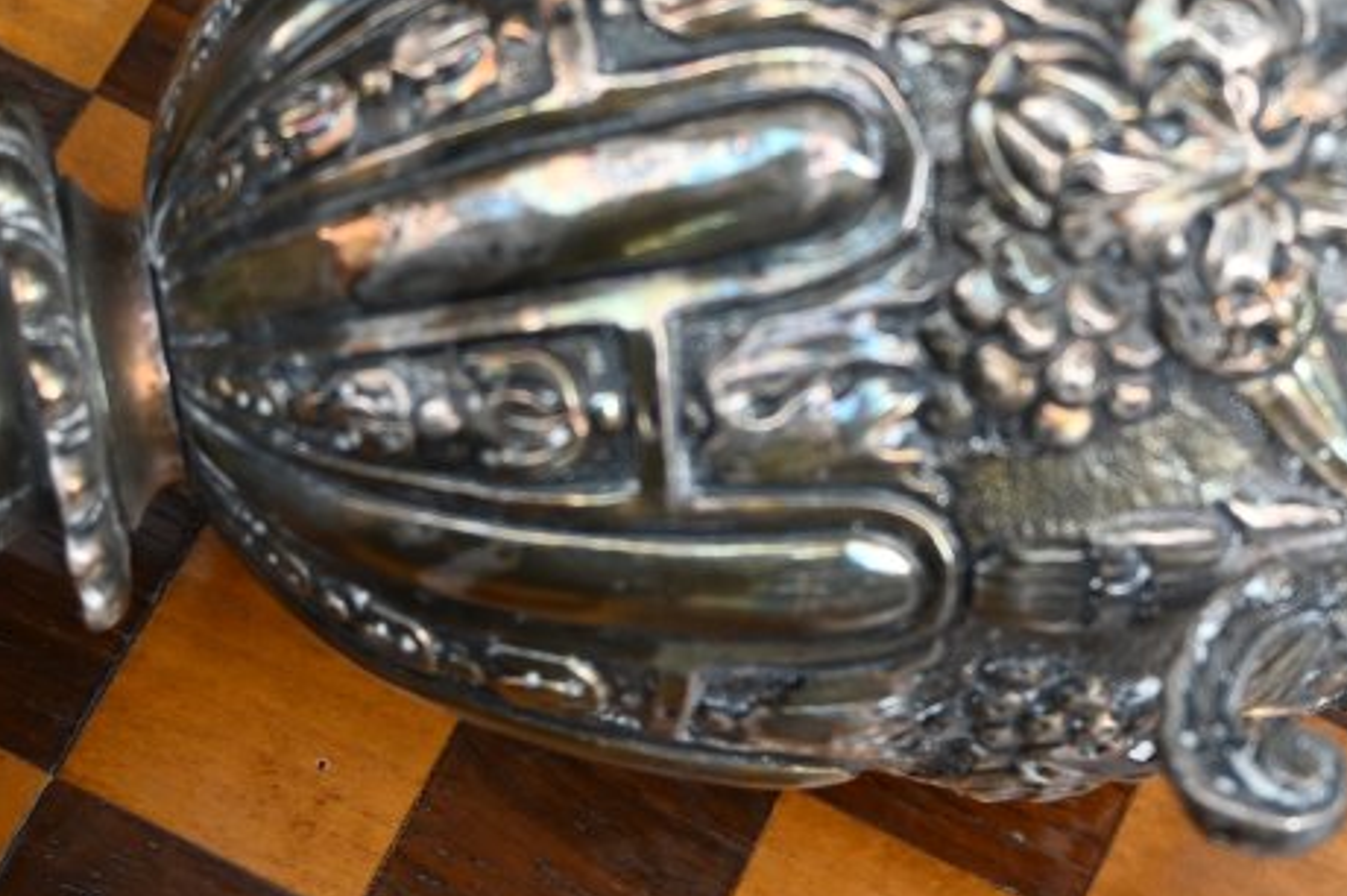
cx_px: 1089
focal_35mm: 96
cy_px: 343
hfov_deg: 21.0
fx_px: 3588
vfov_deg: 14.2
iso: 140
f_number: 3.8
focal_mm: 24.5
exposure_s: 1/40
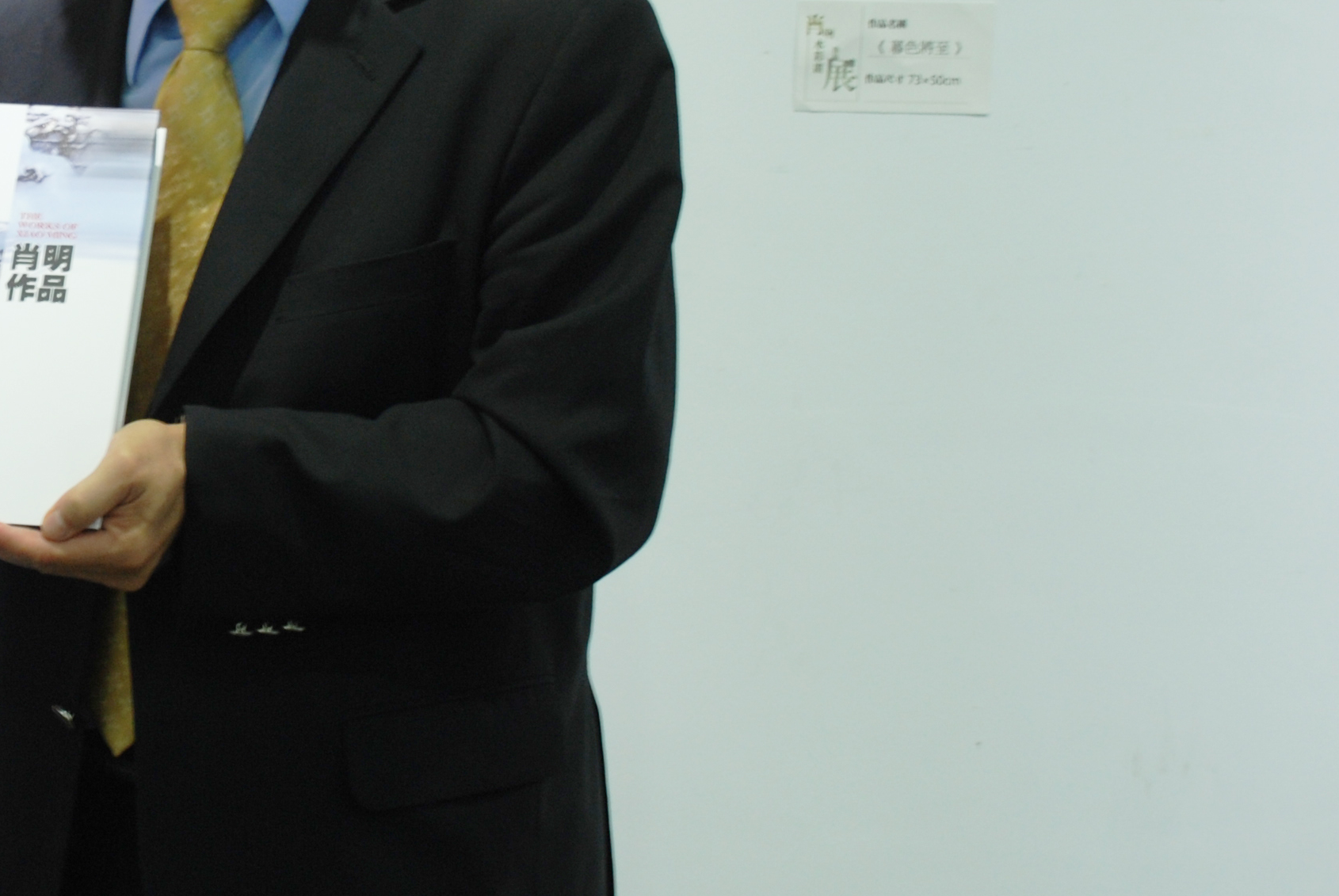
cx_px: -105
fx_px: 4096
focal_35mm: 110
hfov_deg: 18.0
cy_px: 246
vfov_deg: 12.5
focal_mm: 32
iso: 200
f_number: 4.2
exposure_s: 1/10
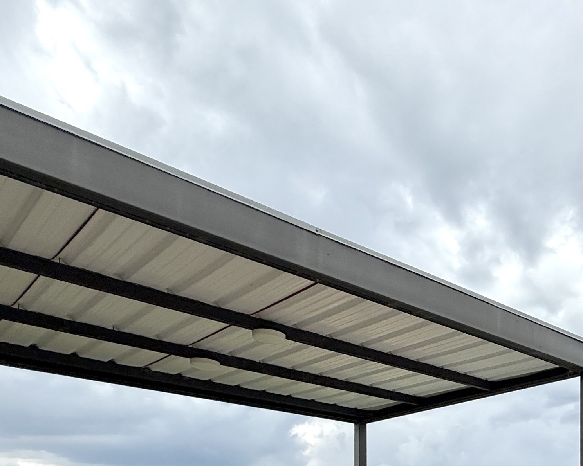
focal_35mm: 37
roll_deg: +0.4
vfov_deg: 33.6
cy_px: 540
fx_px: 638
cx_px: 556
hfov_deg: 43.5
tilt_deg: +0.7
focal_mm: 2.22
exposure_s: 1/439
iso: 50
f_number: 2.2
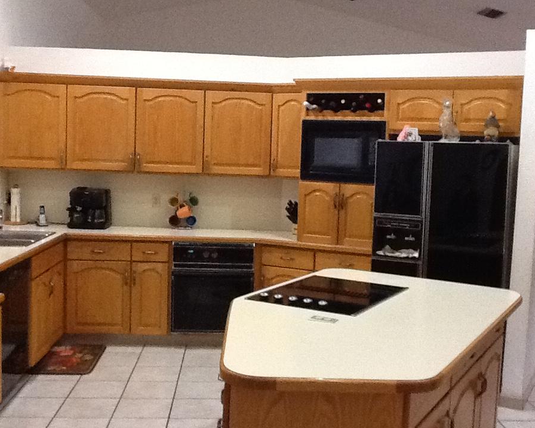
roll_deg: -1.6
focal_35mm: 46
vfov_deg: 32.8
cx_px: 286
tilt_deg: -5.1
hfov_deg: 40.3
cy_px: 214
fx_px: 728
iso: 320
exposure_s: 1/24
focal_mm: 2.03
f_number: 2.4
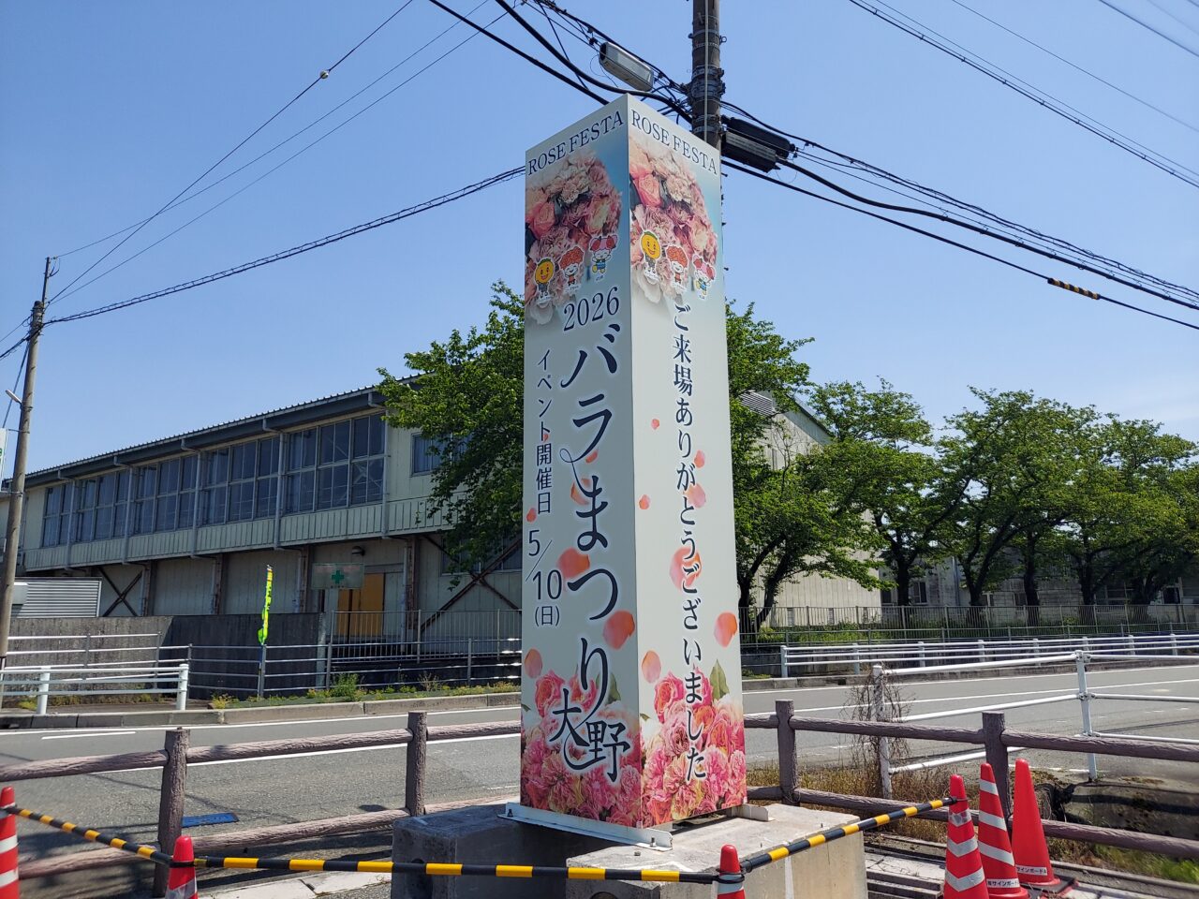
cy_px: 450
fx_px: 866
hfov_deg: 69.4
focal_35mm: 25
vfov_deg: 54.9
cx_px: 600
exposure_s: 1/1589
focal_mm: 4.6
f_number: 2
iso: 50
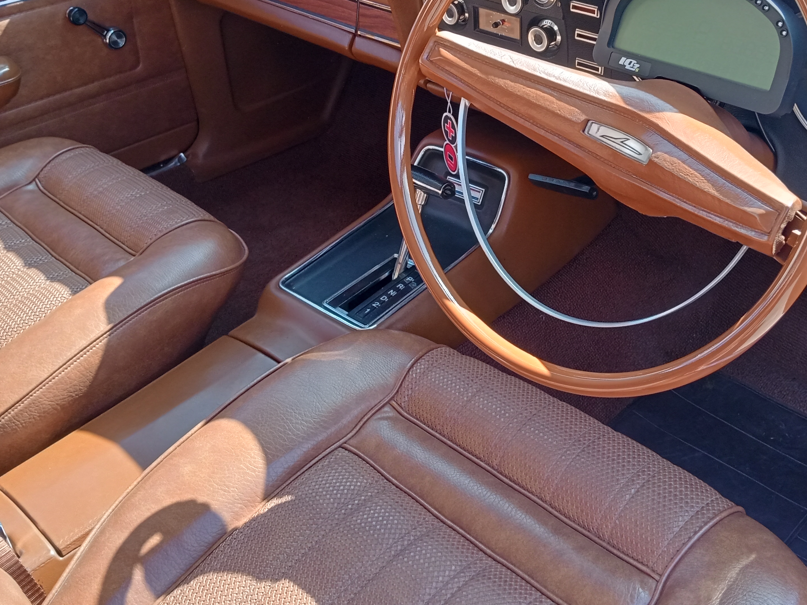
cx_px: 460
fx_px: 933
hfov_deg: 46.7
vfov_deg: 35.6
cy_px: 201
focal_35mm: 40
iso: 100
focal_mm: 3.98
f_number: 1.8
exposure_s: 1/865
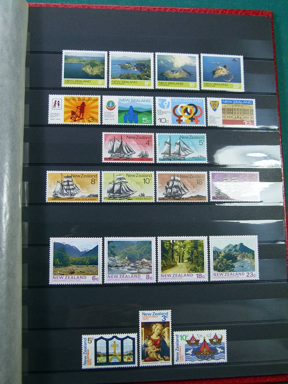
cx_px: 144
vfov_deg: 50.1
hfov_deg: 38.7
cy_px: 192
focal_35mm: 37
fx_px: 410
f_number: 3.1
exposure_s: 1/80
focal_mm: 6.7
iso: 100
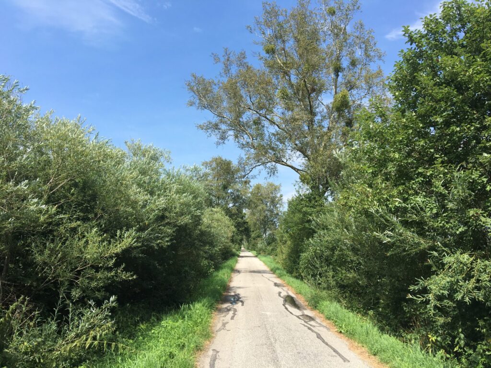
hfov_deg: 61.7
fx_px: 411
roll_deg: -0.6
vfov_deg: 48.2
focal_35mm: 29
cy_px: 184
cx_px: 246
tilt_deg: +9.3
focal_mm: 4.15
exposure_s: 1/1202
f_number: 2.2
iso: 25
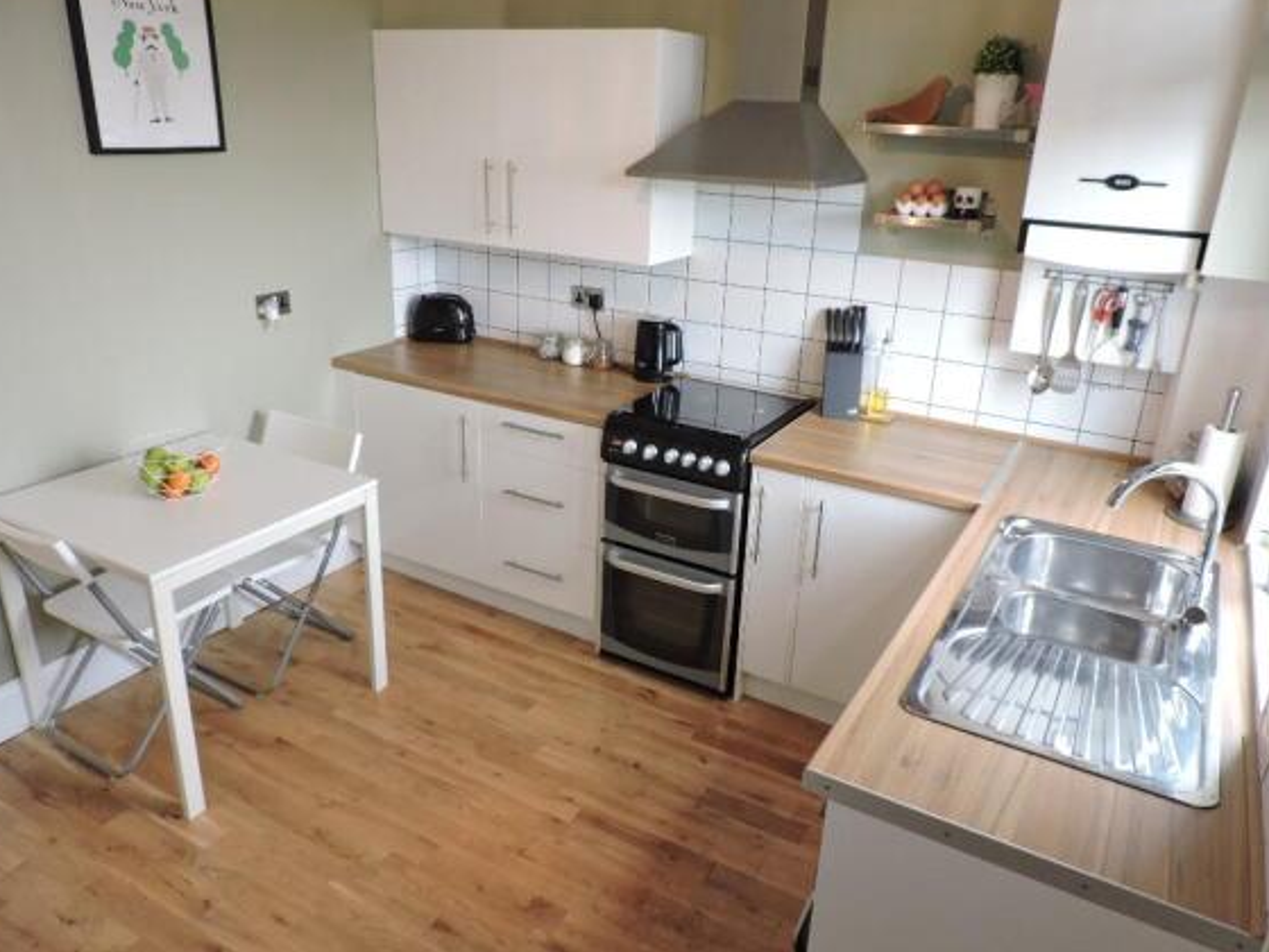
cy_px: 470
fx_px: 916
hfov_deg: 69.4
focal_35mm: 25
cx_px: 627
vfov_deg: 54.9
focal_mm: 4.3
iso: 400
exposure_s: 1/30
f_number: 3
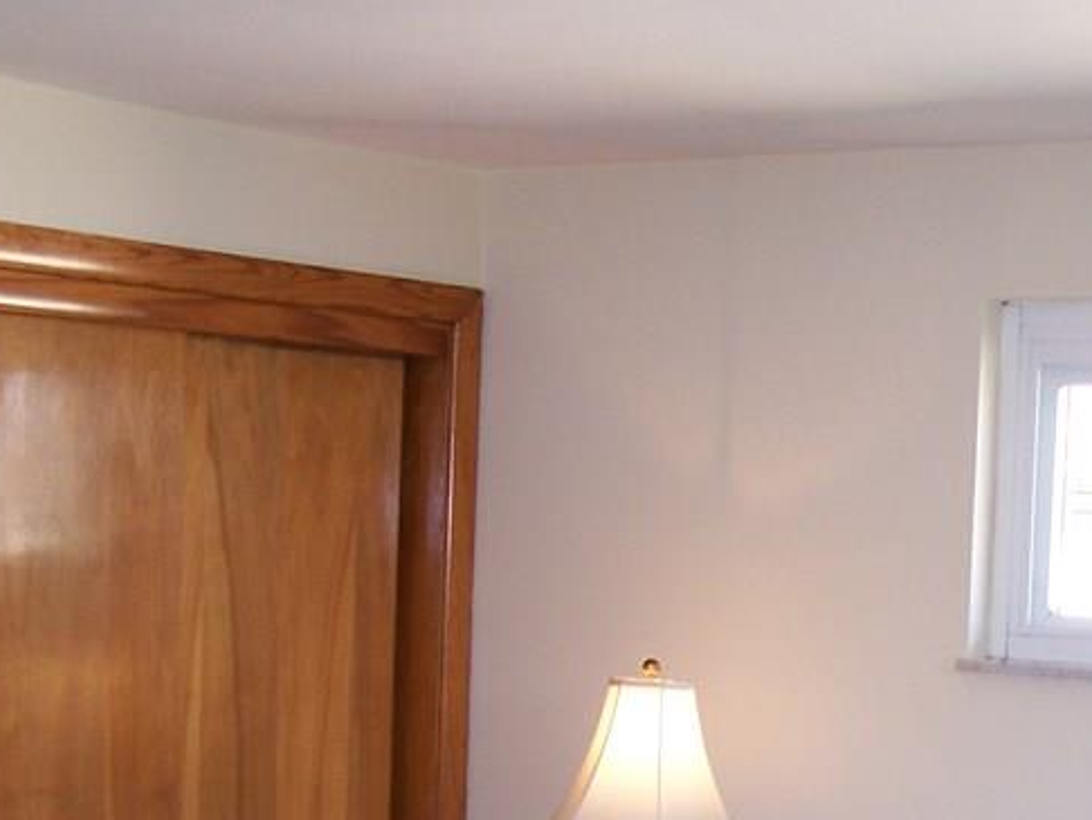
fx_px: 2525
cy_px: 748
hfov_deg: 24.0
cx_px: 870
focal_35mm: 80
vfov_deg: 18.1
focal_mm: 6.3
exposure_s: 1/60
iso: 140
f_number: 2.8
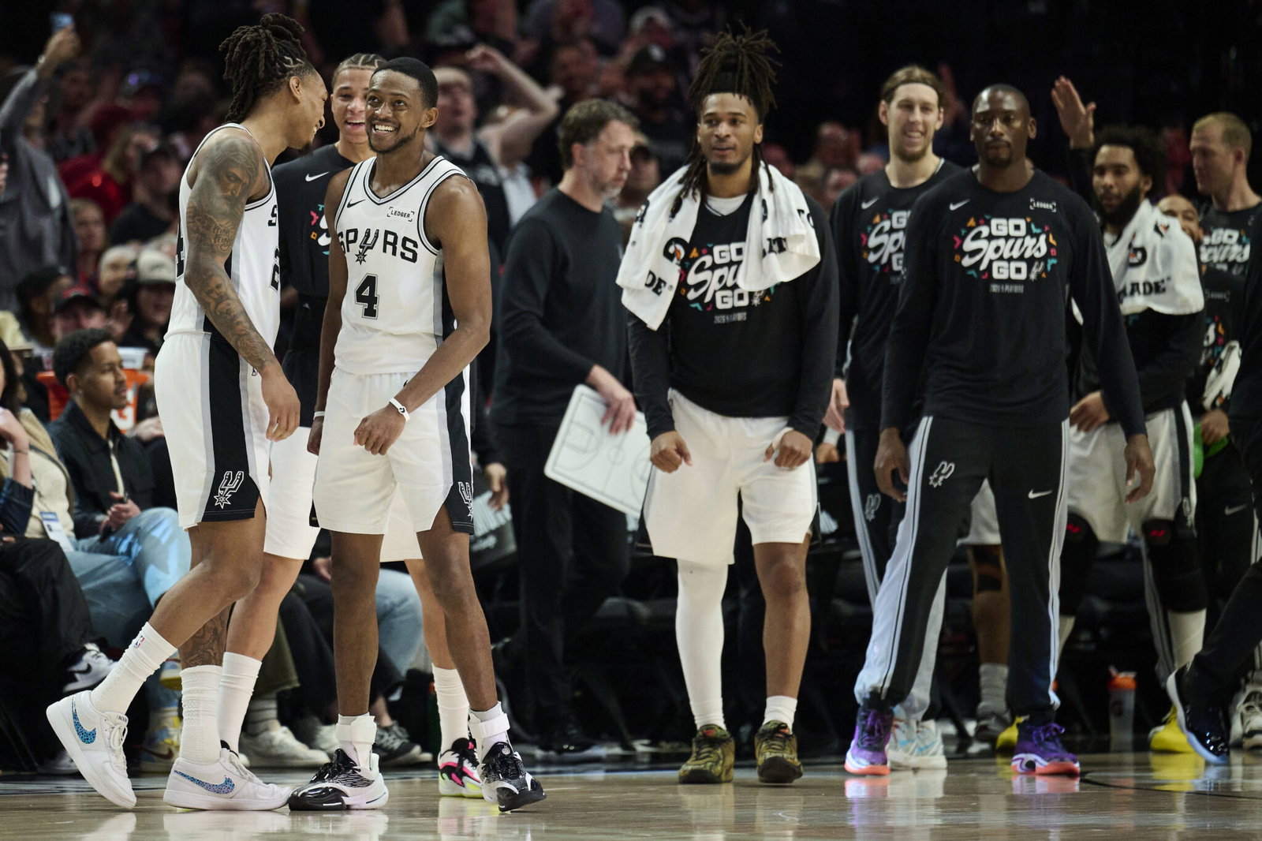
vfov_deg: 6.9
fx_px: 7009
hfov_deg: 10.3
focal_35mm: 200
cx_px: 631
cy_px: 420
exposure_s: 1/1919
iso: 4000
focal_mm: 200
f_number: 2.8
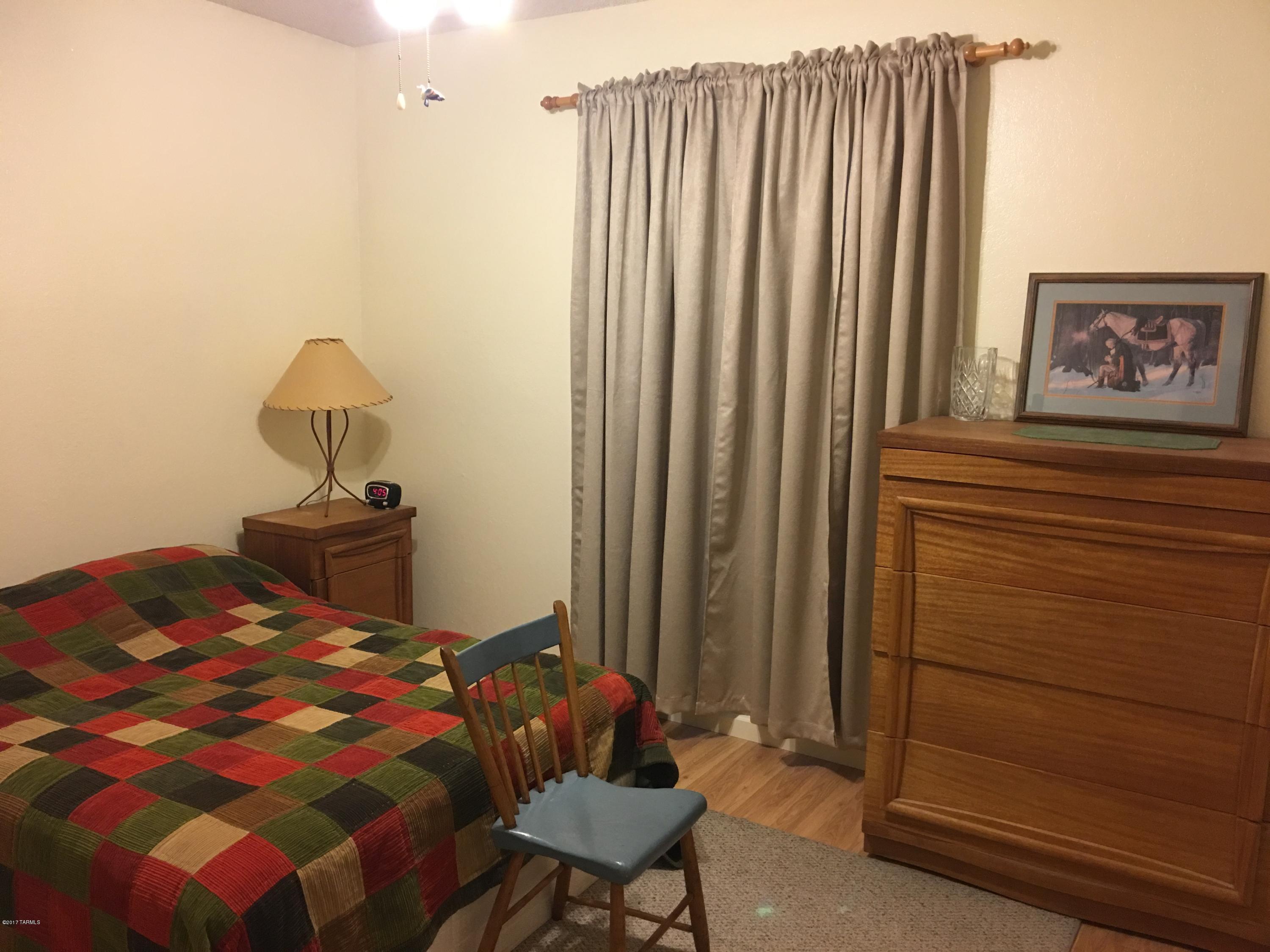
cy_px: 476
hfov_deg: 61.7
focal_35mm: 29
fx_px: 1064
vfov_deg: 48.2
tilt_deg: -9.1
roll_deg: -0.4
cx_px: 635
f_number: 2.2
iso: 80
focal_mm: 4.15
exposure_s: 1/10
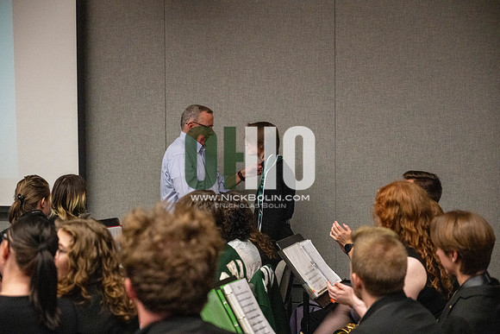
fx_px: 972
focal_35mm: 70
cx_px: 250
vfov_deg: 19.5
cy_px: 167
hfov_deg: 28.8
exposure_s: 1/500
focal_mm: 70
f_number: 4
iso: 10000
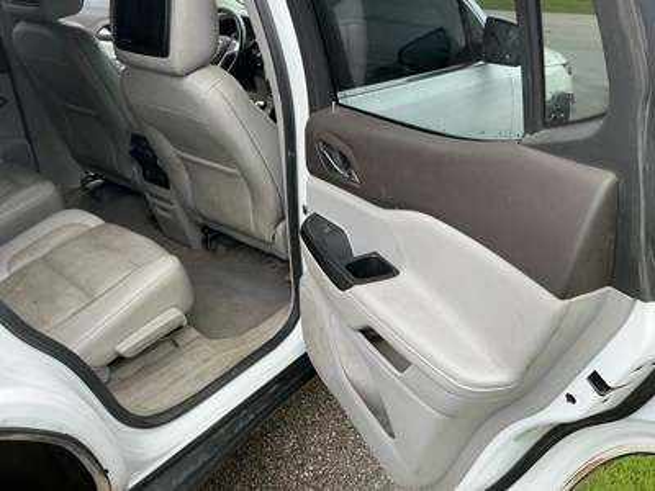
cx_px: 328
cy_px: 246
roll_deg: -3.4
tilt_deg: -25.9
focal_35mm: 28
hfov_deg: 63.4
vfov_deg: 49.7
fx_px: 530
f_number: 1.8
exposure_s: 1/173
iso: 25
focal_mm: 3
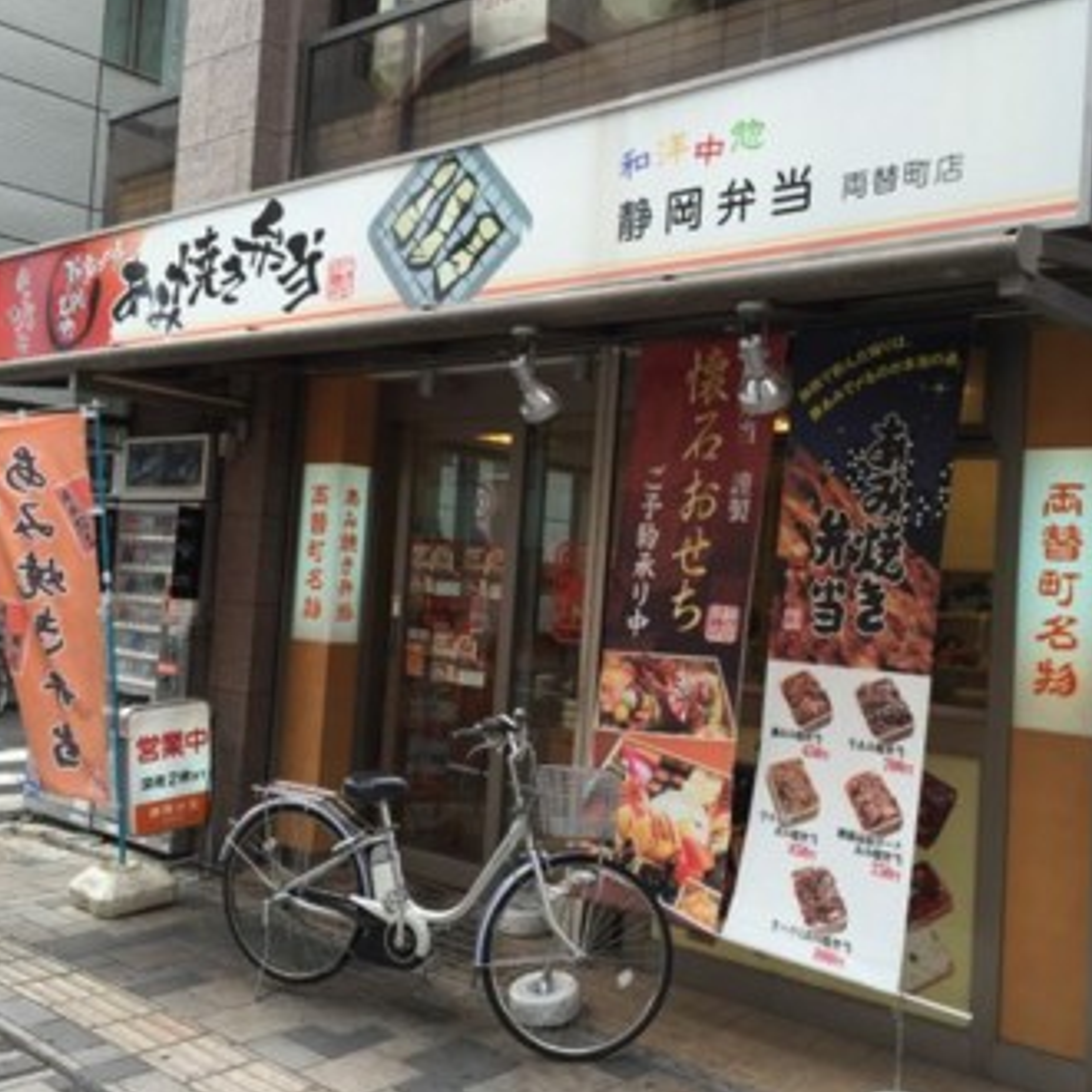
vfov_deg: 47.2
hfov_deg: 47.2
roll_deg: -4.6
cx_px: 572
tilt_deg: +2.0
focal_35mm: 35
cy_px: 546
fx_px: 1249
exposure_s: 1/370
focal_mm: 4.15
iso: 32
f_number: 2.2
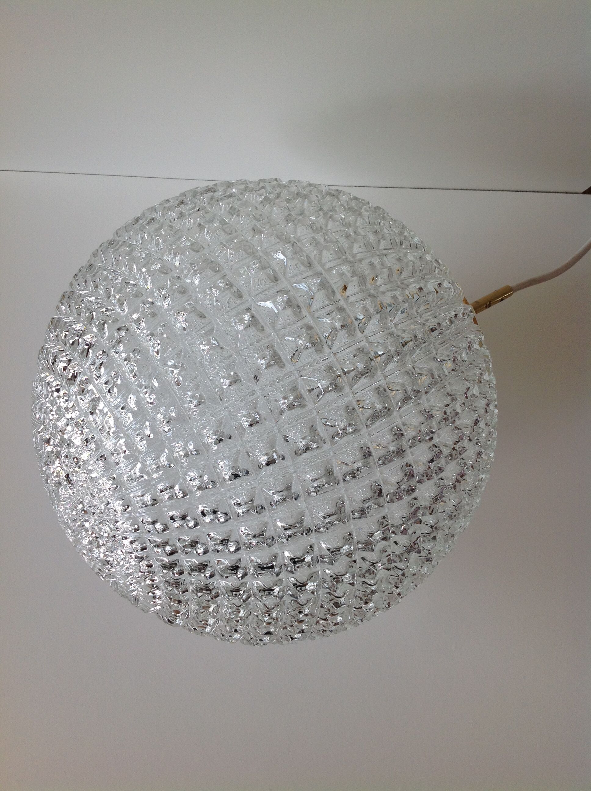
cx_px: 296
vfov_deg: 52.7
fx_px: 799
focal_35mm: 35
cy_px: 396
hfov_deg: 40.6
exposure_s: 1/138
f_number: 2.4
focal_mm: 4.28
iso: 50
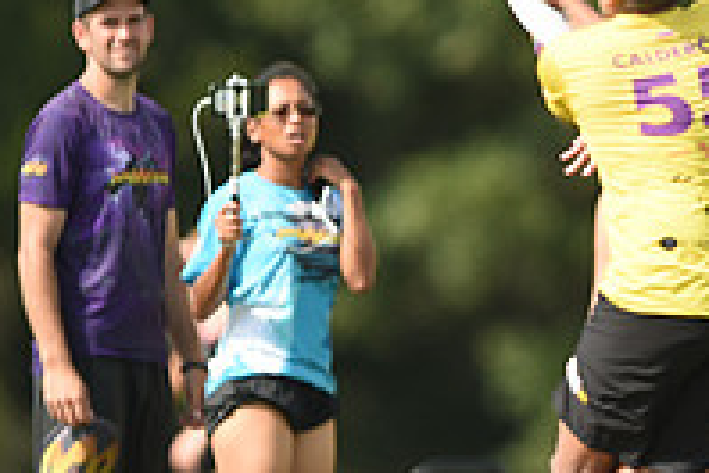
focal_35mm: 1173
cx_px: 598
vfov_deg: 1.2
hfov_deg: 1.8
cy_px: 194
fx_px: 23100
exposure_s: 1/2000
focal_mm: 400
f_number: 2.8
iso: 160
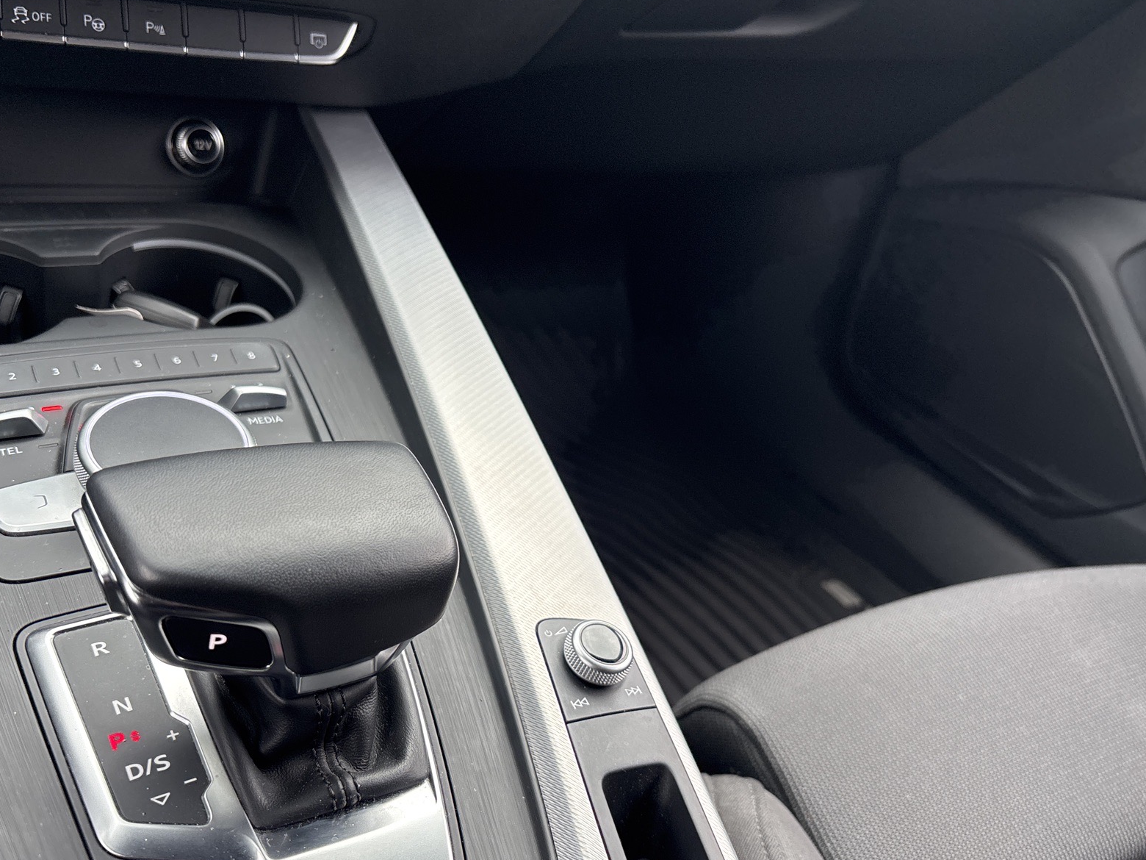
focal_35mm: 32
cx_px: 489
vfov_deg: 43.9
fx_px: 1059
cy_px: 518
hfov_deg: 56.6
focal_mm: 5.96
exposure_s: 1/171
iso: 64
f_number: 1.6
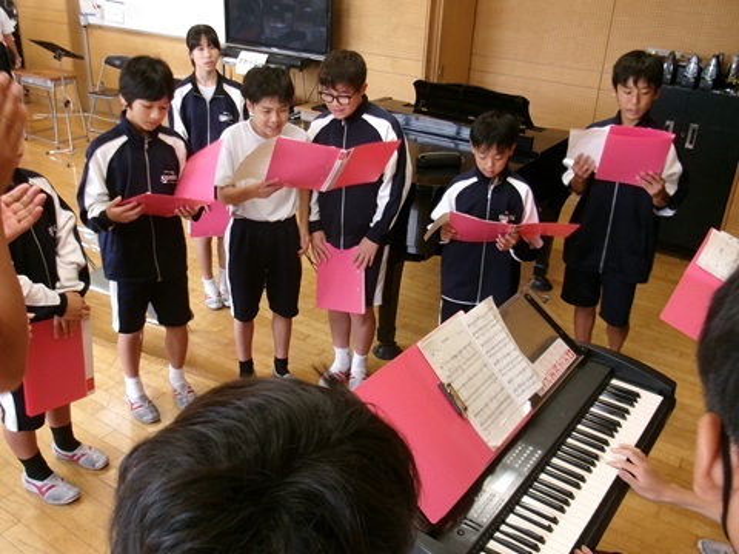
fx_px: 769
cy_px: 277
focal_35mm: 36
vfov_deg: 39.7
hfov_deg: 51.4
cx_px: 370
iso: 244
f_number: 4.5
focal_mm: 6.4
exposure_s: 1/34
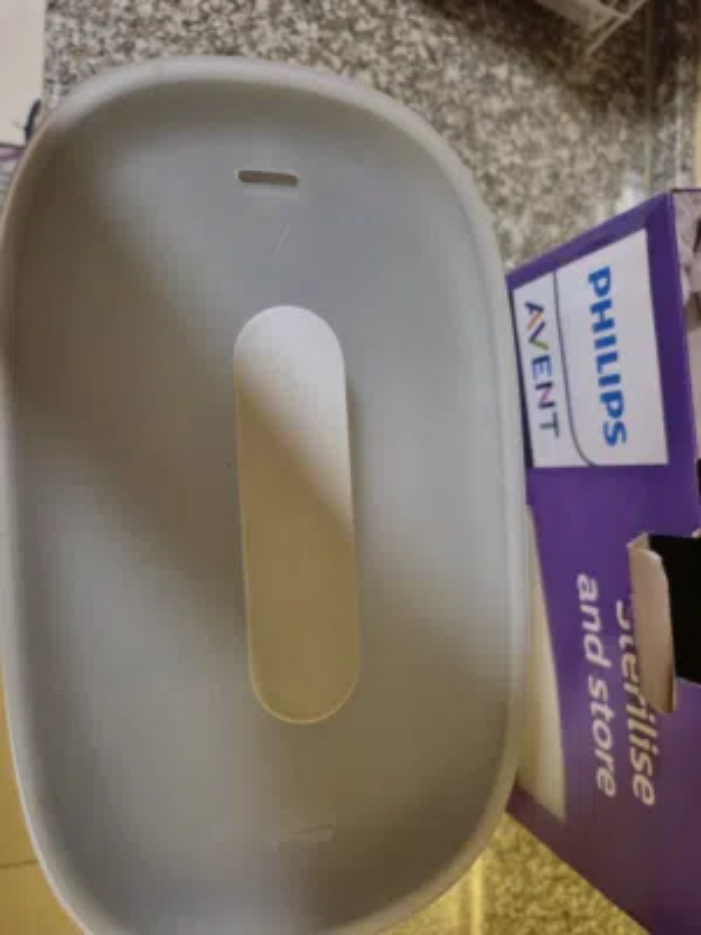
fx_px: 621
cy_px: 468
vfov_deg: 73.9
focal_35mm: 23
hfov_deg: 58.9
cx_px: 350
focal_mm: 5.4
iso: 500
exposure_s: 1/25
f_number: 1.8
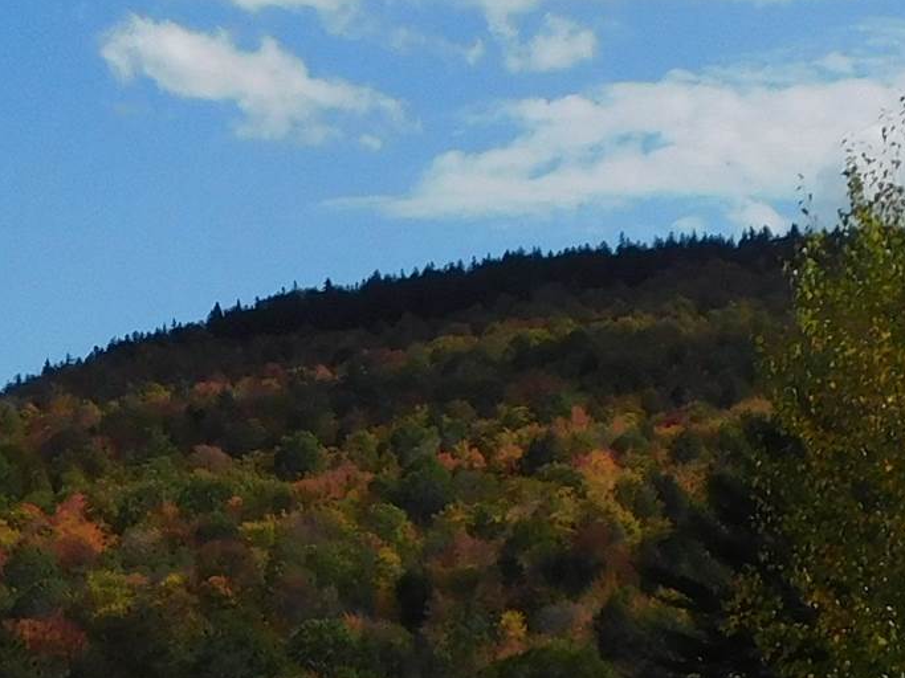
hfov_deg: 12.1
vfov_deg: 9.2
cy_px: 460
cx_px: 105
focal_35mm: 162
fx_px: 4235
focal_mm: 6.3
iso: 125
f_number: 7
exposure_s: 1/800
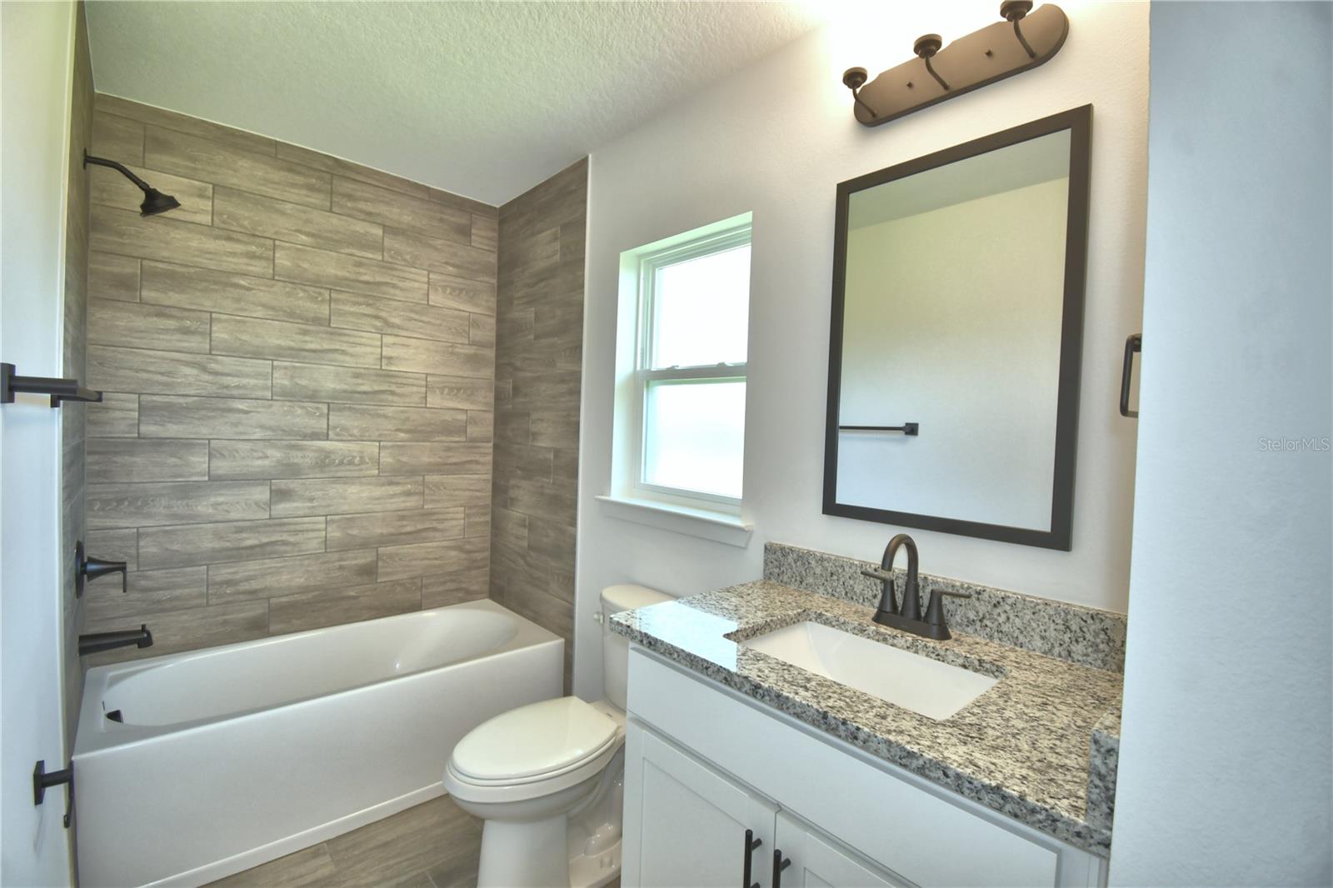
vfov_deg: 77.3
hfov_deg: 100.4
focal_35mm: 15
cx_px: 666
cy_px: 444
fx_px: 555
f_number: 4.5
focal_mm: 10
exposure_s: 1/50
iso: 200
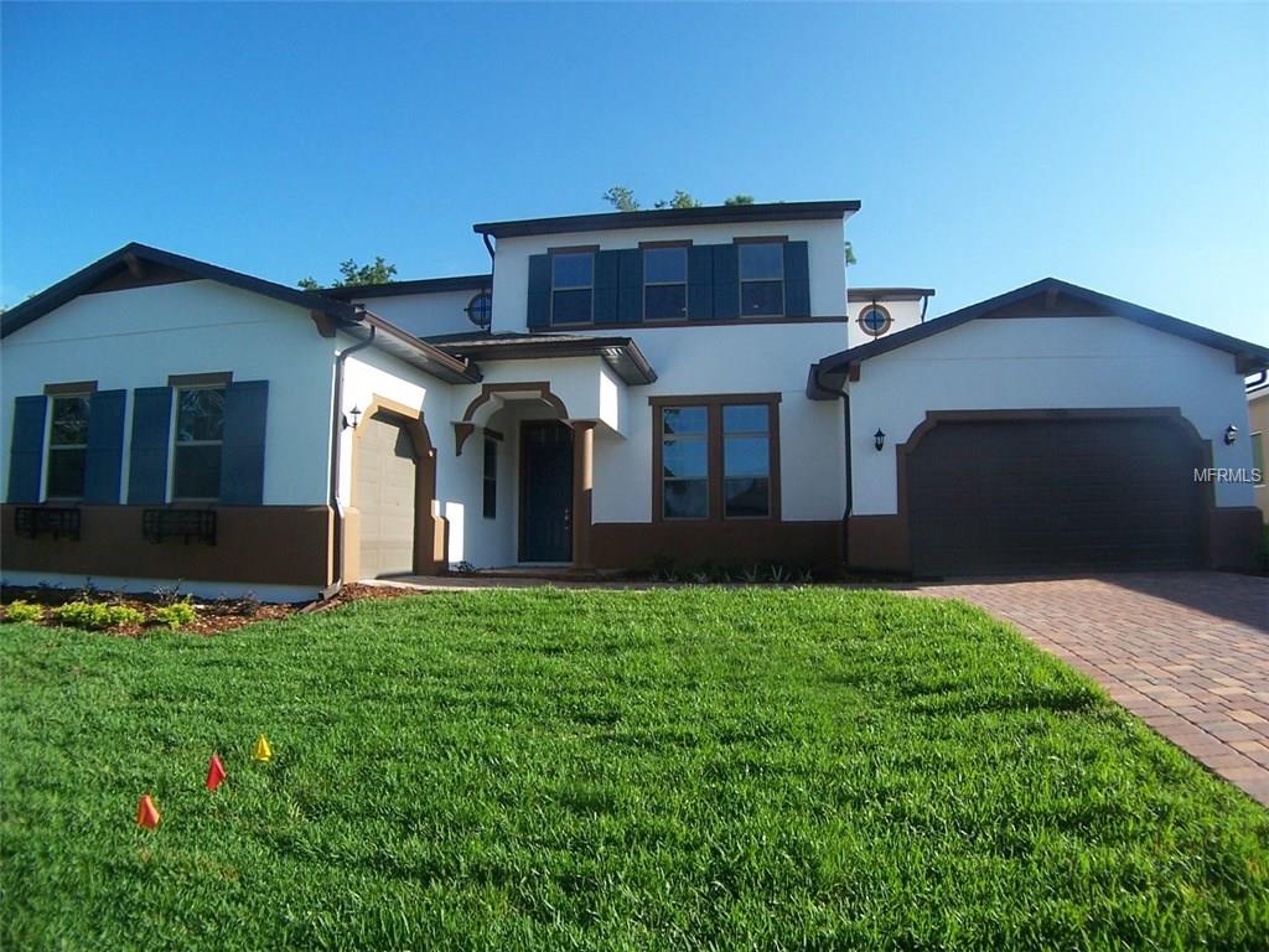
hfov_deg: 55.4
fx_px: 1210
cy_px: 476
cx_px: 634
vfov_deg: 42.9
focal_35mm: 33
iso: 80
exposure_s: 1/500
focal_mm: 5.5
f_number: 3.4
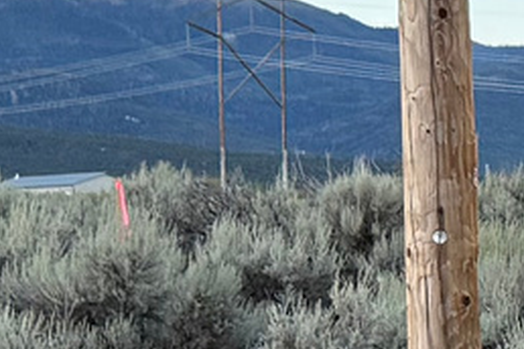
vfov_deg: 6.9
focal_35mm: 198
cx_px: 1190
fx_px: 2882
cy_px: 408
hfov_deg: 9.4
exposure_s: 1/247
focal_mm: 6.76
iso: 100
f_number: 1.78
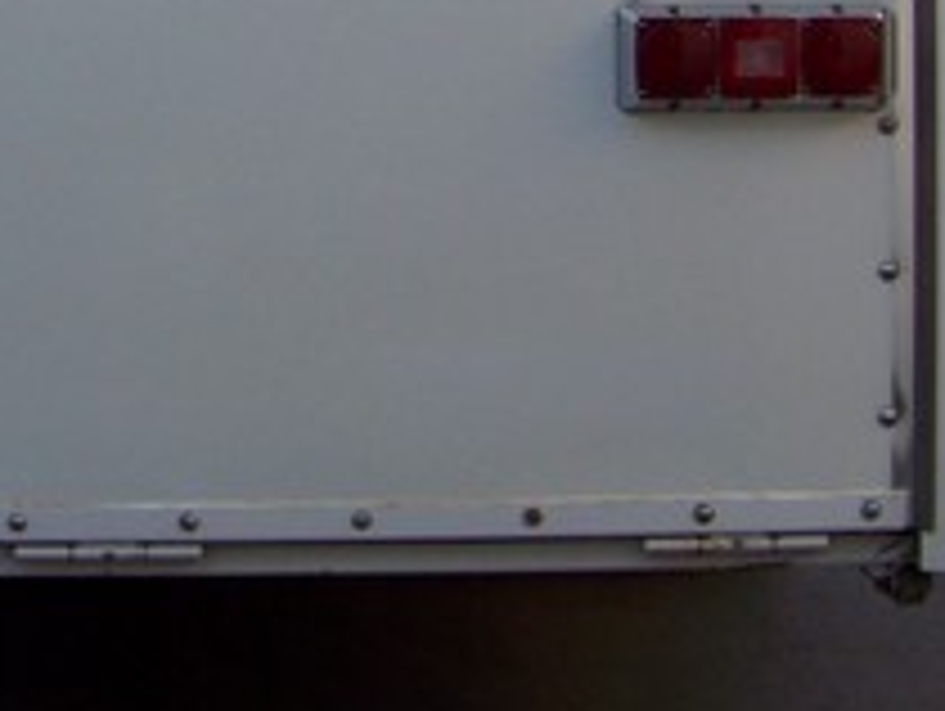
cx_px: 162
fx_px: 3280
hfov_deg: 16.3
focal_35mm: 120
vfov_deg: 12.1
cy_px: -146
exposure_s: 1/250
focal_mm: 5.85
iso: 72
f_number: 2.8
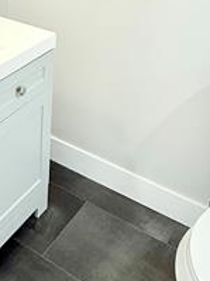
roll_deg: -0.8
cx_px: 21
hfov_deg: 26.1
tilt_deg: -22.2
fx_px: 437
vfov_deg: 33.6
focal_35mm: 54
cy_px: 25
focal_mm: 2.22
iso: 160
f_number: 2.2
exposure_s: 1/120
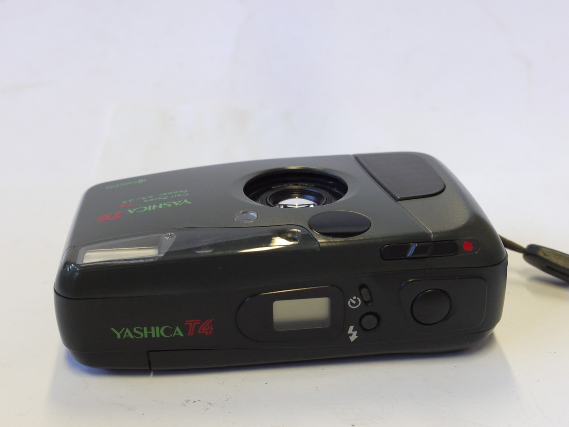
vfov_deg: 29.1
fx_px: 822
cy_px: 214
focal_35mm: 50
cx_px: 284
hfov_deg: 38.2
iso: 800
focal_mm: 25
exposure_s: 1/60
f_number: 7.1
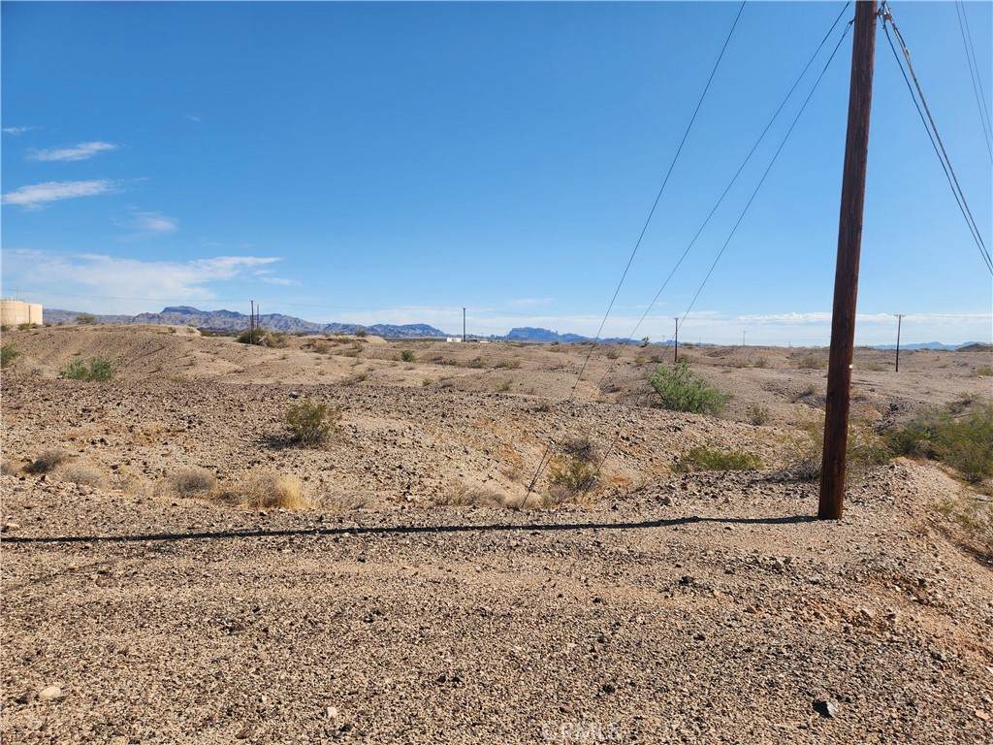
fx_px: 660
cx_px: 496
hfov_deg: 73.9
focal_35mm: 23
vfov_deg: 58.9
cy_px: 372
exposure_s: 1/1809
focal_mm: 5.4
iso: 20
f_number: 1.8
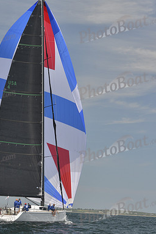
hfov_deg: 12.9
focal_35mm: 106
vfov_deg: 19.3
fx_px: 688
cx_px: 47
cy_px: 125
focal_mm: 70
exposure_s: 1/800
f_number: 6.3
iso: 400
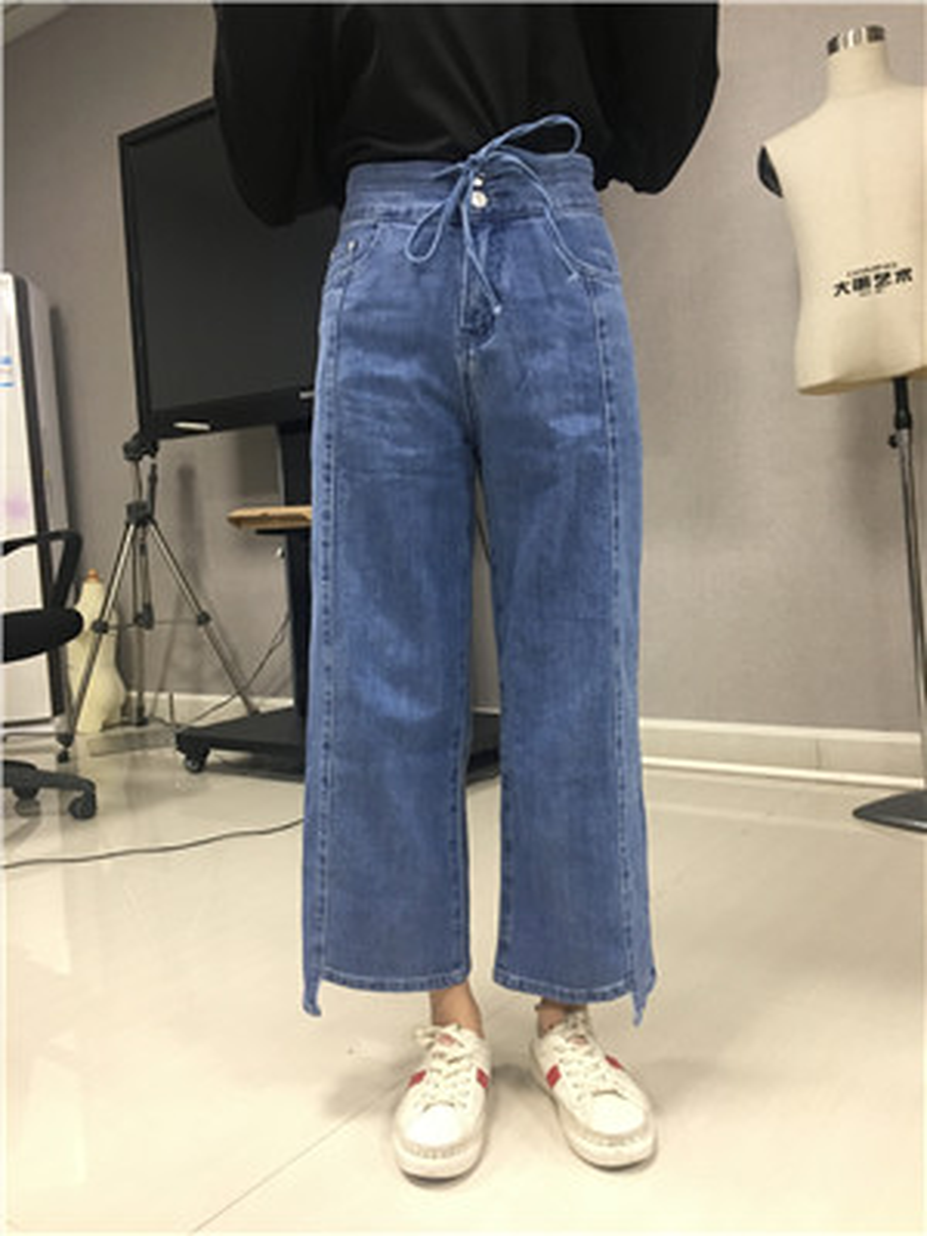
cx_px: 464
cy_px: 618
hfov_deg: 48.2
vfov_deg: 61.7
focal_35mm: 29
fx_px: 1035
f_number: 2.2
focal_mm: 4.15
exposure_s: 1/33
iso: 160
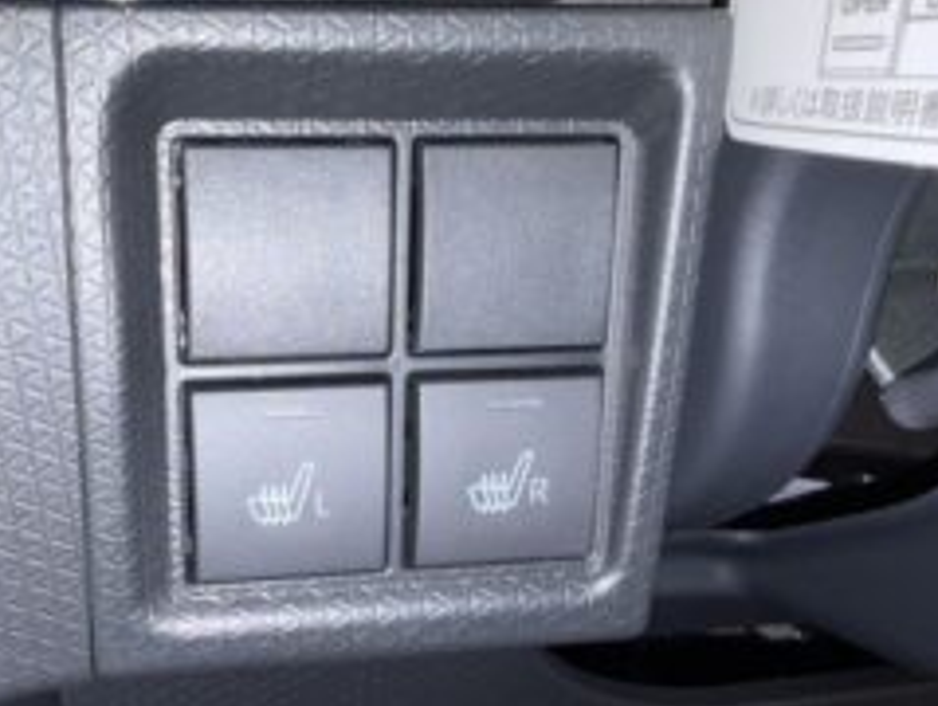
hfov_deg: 48.7
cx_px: 389
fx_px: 1031
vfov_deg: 37.6
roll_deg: +0.2
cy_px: 445
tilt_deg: -20.3
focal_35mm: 38
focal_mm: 2.22
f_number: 2.2
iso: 25
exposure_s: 1/50
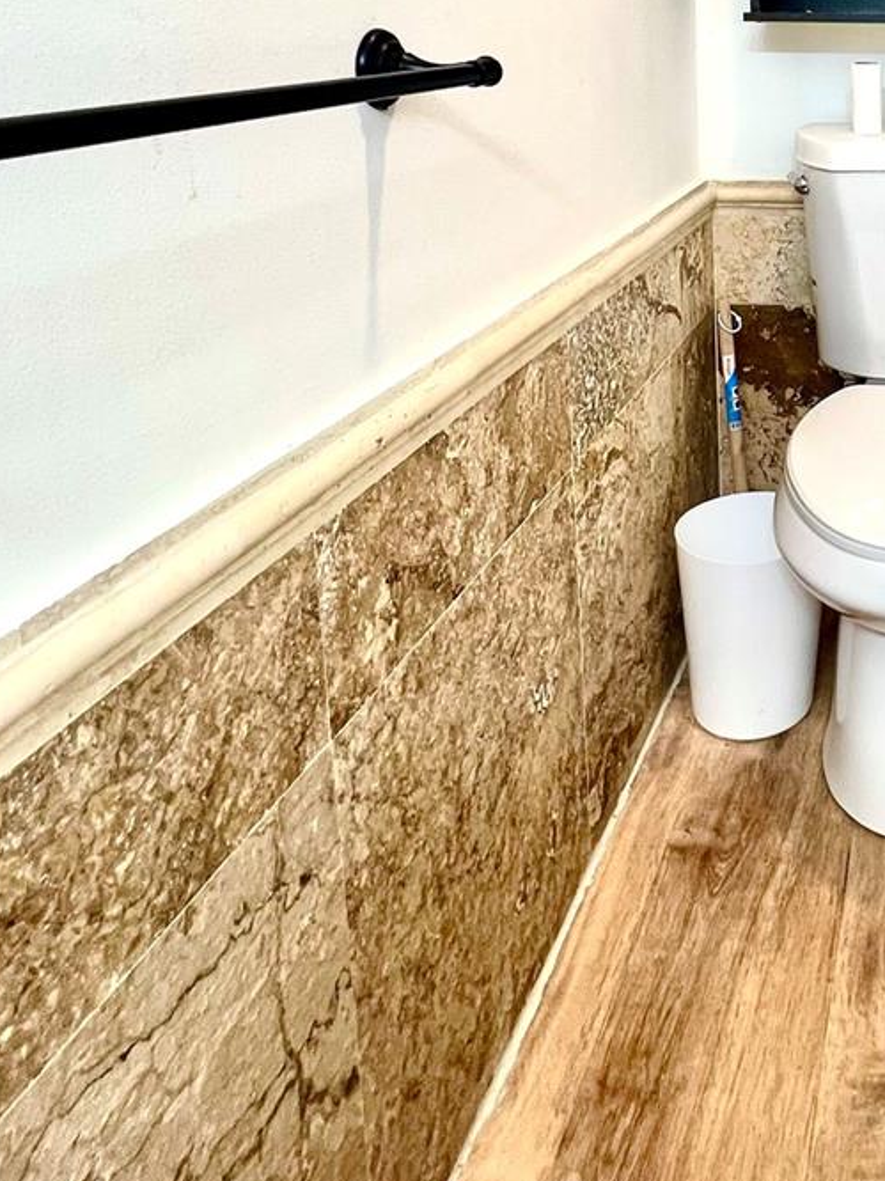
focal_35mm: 30
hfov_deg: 38.6
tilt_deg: -8.3
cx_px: 974
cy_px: 186
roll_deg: +0.2
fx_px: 1023
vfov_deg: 54.5
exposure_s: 1/40
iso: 50
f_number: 1.8
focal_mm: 1.57
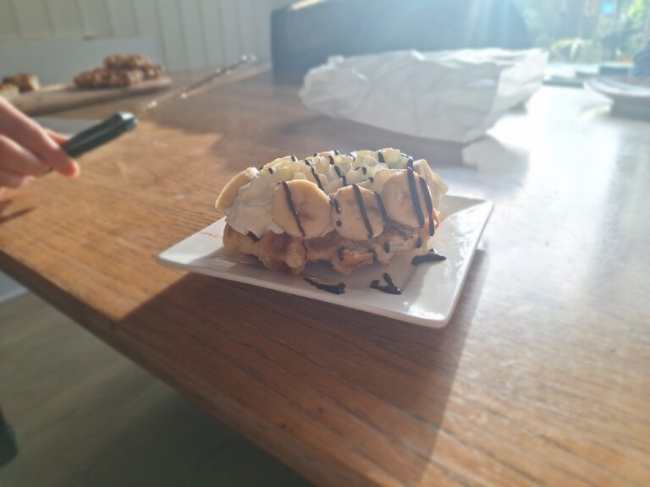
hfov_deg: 73.9
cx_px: 325
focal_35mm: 23
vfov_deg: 58.9
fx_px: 432
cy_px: 244
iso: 40
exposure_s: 1/204
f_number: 1.8
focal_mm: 5.54
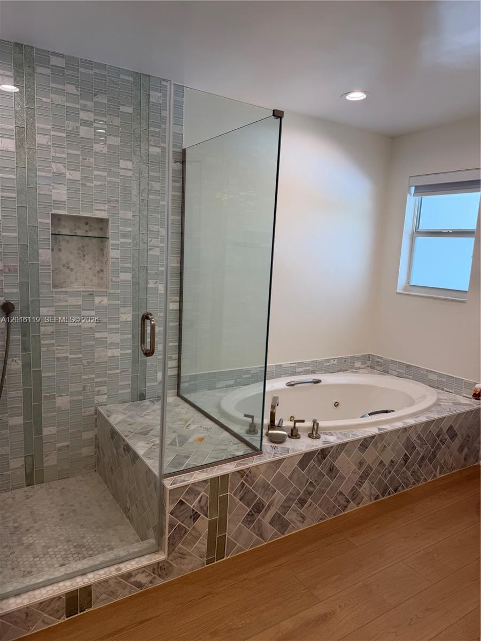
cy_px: 320
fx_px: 445
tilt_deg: -10.4
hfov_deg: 56.8
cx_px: 240
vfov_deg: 71.6
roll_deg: -2.6
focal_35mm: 24
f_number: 1.78
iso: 80
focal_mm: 6.76
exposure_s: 1/140
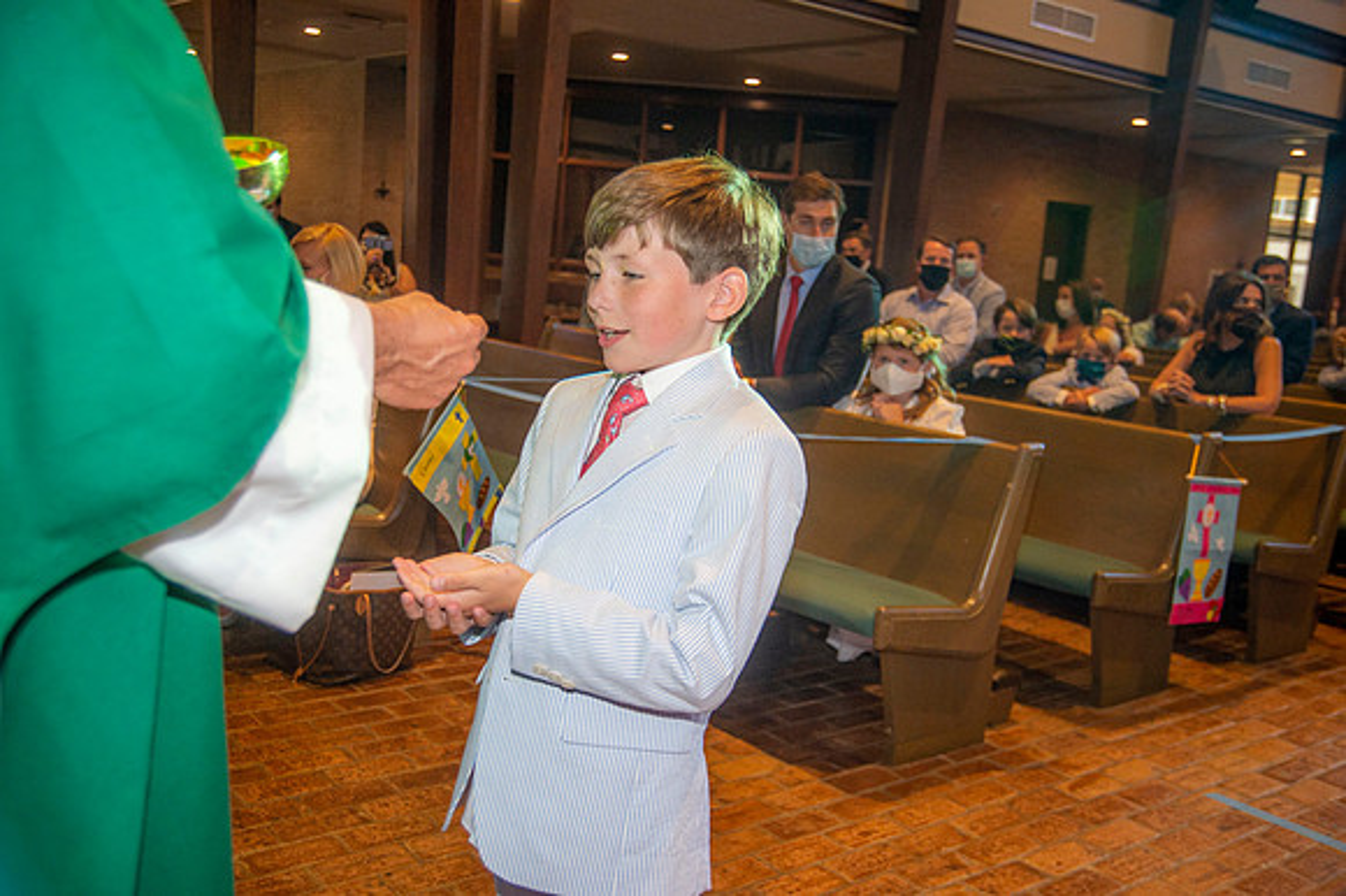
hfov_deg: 54.5
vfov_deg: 37.8
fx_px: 1308
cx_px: 673
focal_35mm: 35
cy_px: 448
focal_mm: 35
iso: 1600
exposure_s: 1/200
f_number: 5
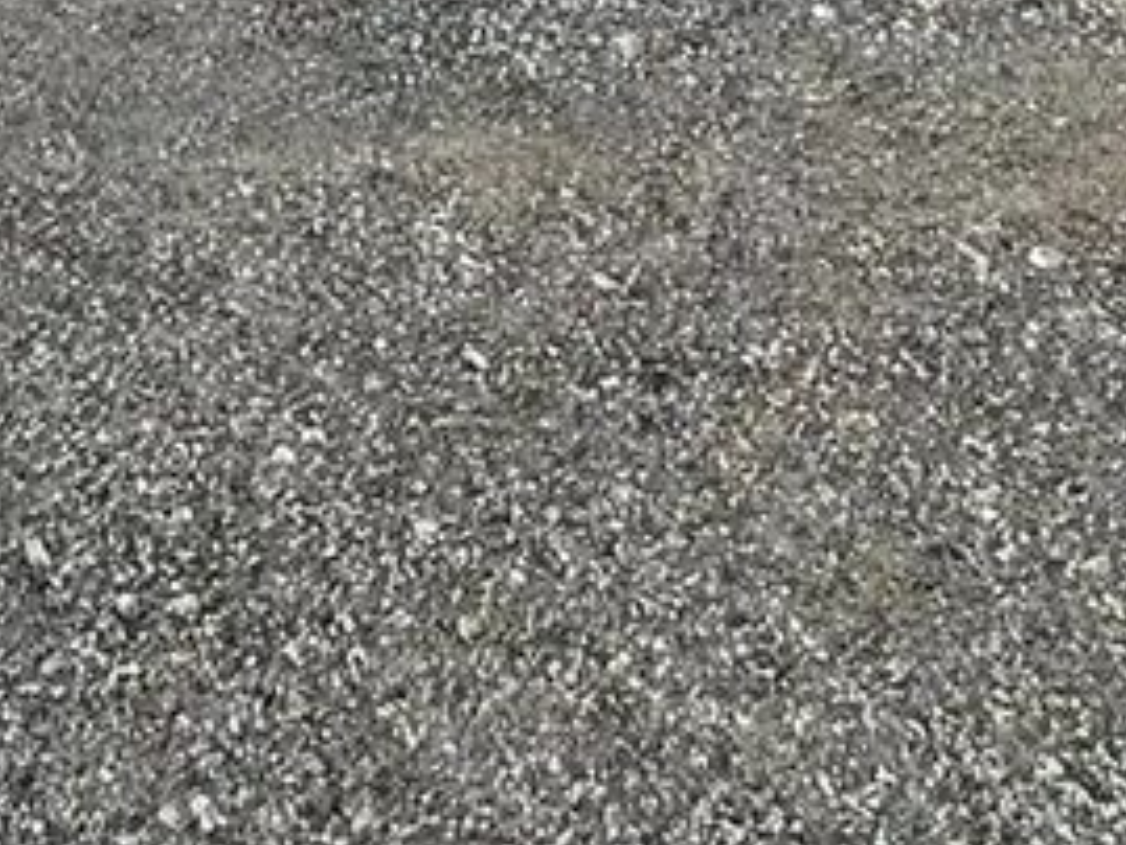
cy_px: -998
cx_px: 67
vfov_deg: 15.2
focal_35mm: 71
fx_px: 2311
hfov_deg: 26.3
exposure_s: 1/1062
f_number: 2.2
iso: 50
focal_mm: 2.22
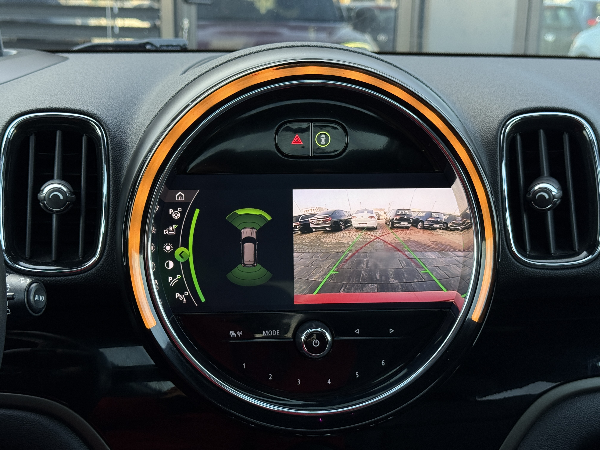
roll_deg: -1.2
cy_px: 225
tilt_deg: -14.5
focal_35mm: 48
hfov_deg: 39.7
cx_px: 300
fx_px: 832
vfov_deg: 30.3
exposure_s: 1/123
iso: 64
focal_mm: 6.76
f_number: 1.78
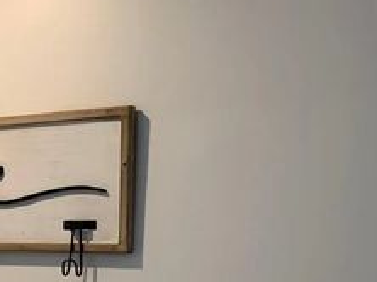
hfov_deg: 22.7
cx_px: -136
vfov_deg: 18.9
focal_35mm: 75
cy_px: 299
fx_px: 816
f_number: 1.8
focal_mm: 4.25
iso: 64
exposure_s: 1/60
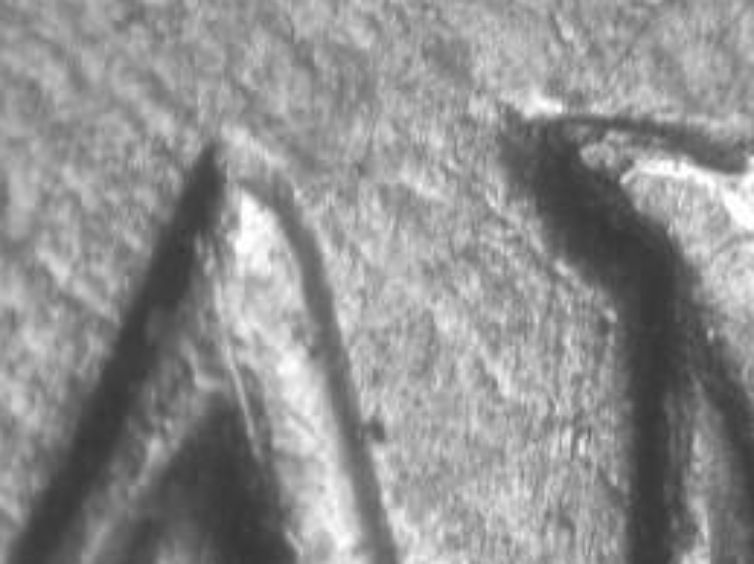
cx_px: 687
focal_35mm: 339
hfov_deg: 5.8
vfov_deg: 4.4
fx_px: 7381
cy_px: 462
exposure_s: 1/10.9
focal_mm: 28.4
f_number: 4.7
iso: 100
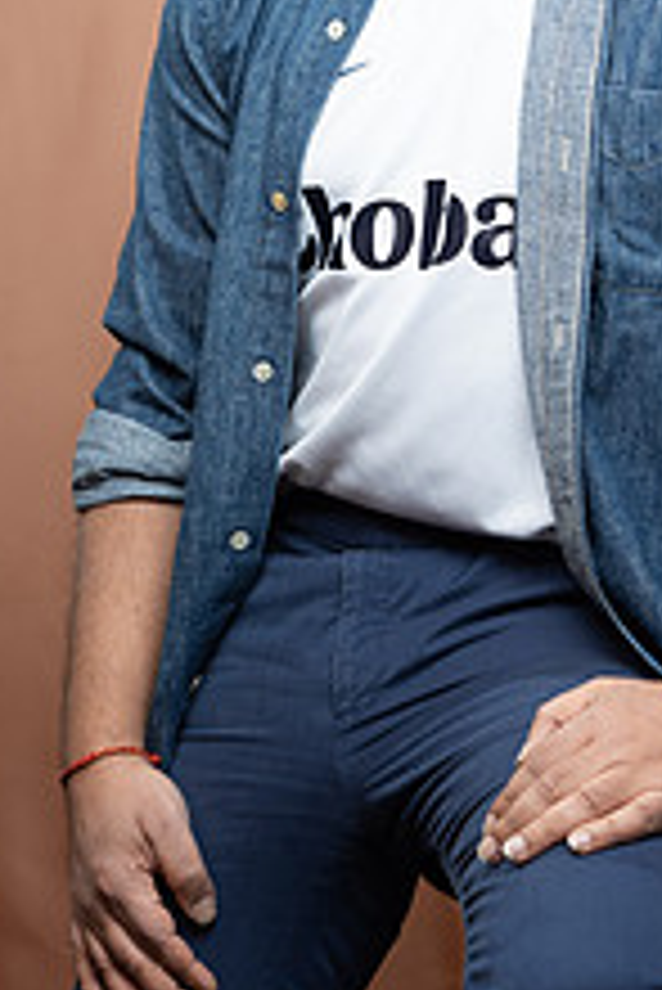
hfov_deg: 9.9
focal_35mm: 139
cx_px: 536
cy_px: 176
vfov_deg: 14.6
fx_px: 3828
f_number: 4
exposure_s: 1/160
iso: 320
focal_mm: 68
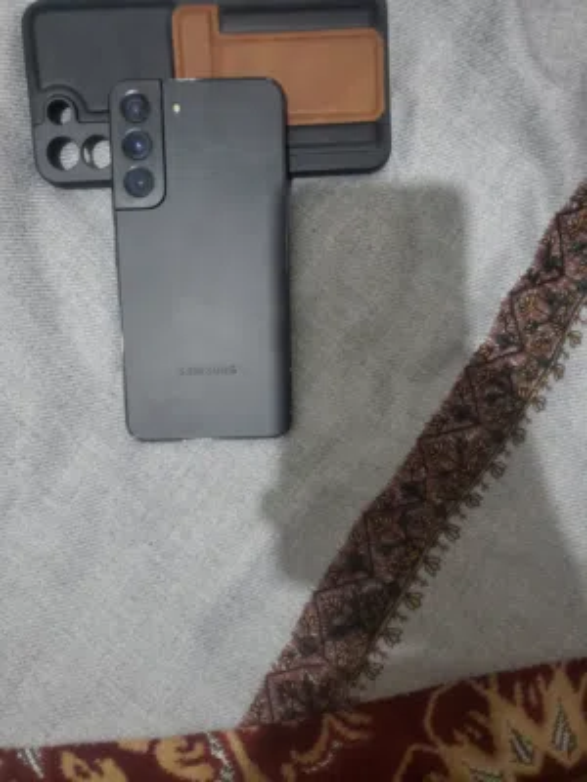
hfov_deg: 53.1
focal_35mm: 26
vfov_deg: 67.3
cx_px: 294
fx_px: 588
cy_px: 391
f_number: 1.5
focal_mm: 4.3
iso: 250
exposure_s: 1/11
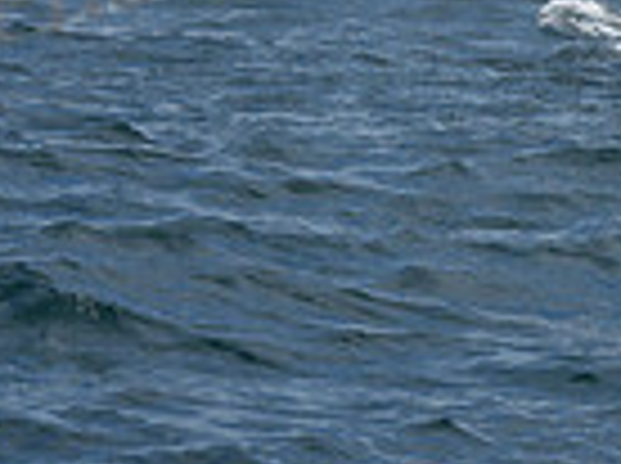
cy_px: -824
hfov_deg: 4.8
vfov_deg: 3.5
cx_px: 844
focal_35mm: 413
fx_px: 7396
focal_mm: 102
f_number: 11
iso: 250
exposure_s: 1/800
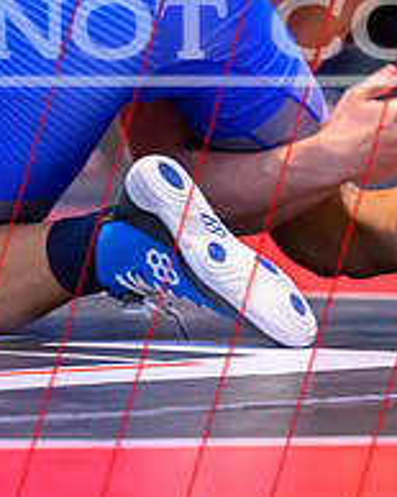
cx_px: 93
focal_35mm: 495
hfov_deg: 3.1
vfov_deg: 3.9
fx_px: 7276
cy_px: -10
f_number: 2.8
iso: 6400
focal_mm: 125
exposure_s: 1/640
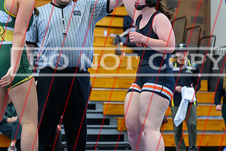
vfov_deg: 10.4
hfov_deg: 15.5
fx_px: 829
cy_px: 80
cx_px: 156
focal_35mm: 132
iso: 10000
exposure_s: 1/640
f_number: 2.8
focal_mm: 70
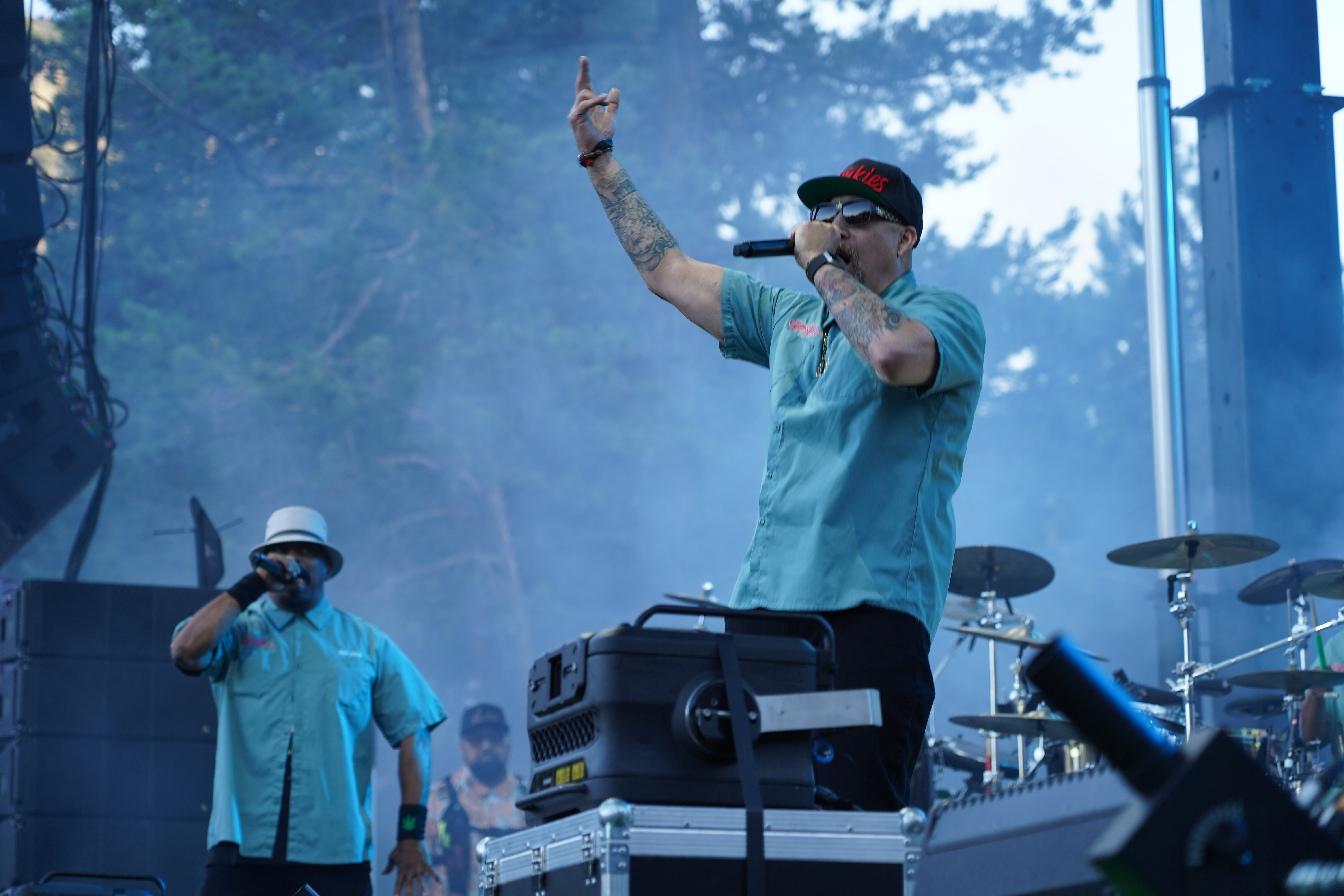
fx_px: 3920
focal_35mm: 105
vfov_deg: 13.0
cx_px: 672
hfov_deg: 19.5
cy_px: 448
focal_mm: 105
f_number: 4
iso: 200
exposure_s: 1/125
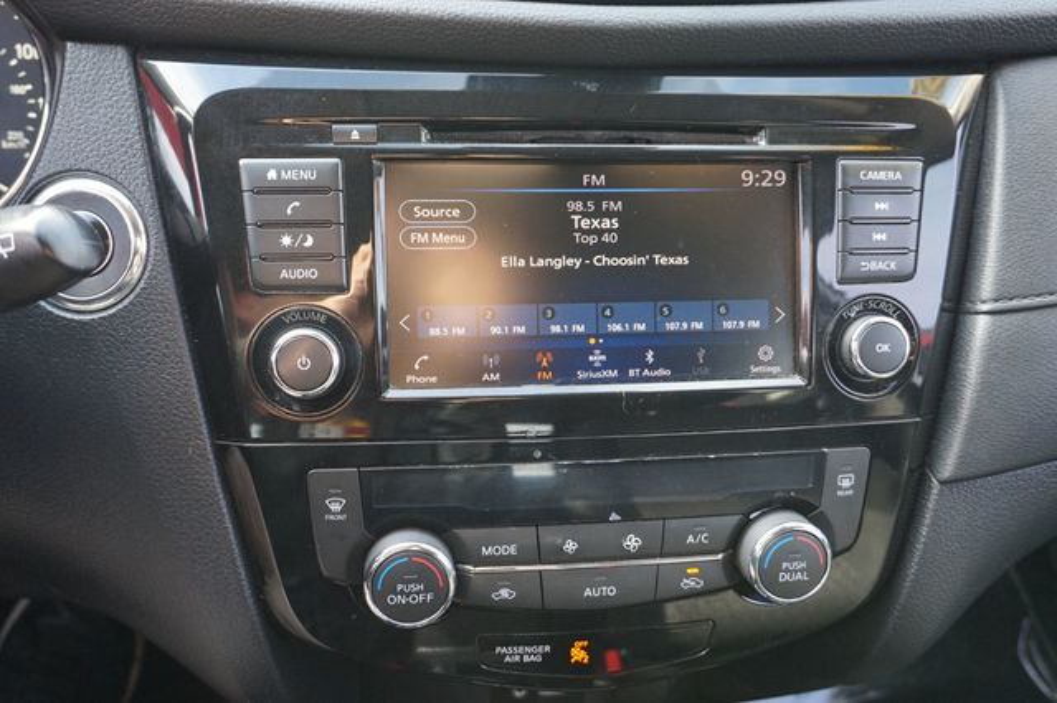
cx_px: 528
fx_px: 968
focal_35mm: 33
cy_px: 352
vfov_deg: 39.9
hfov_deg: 57.2
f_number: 4
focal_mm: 22
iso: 640
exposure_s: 1/60
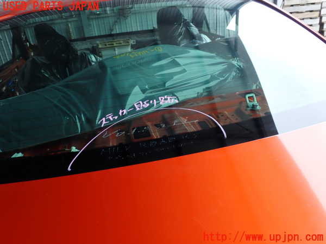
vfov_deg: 46.8
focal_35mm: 30
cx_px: 163
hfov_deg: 60.0
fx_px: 283
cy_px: 122
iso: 100
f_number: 3.2
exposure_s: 1/100
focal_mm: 5.4
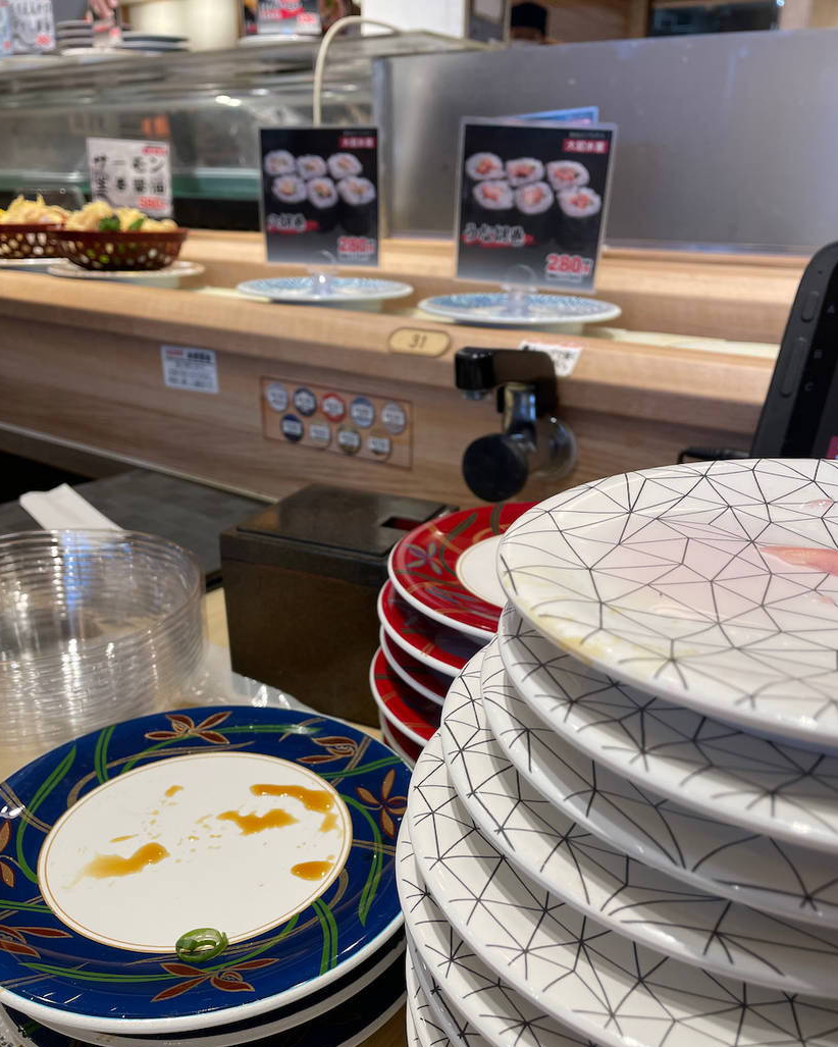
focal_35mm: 28
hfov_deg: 51.5
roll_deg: -0.8
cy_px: 561
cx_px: 419
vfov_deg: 62.1
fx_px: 868
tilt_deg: -21.9
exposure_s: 1/258
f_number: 1.6
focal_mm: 4.2
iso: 40
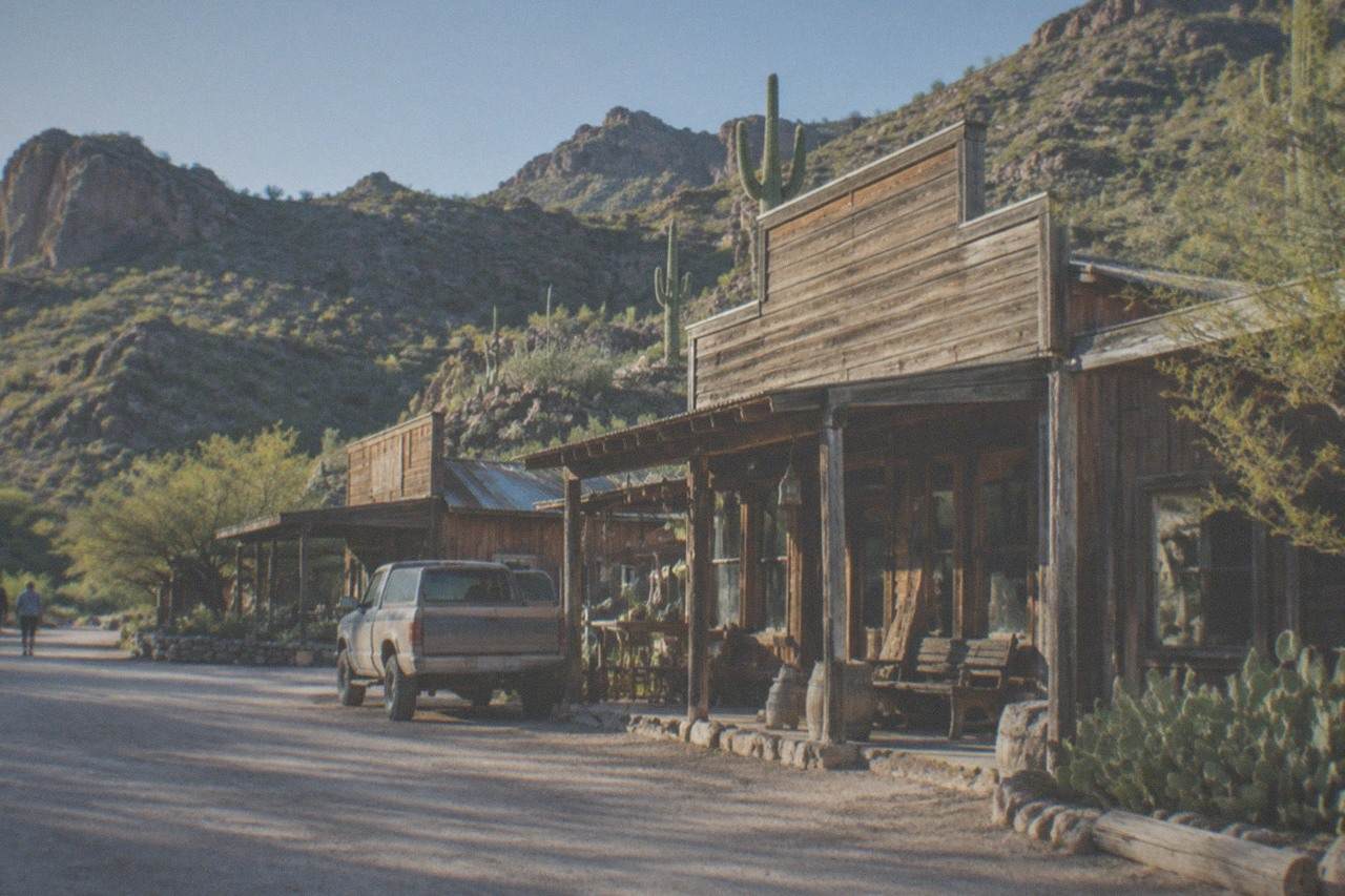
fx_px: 1307
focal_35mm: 35
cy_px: 448
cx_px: 672
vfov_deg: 37.8
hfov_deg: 54.4
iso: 400
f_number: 11
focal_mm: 35
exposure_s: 1/250
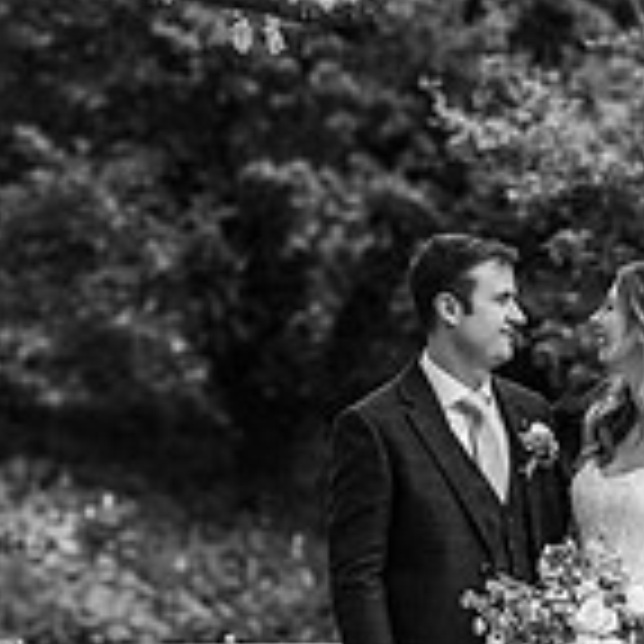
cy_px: 712
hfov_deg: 7.7
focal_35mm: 227
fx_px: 4778
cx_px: 520
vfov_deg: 7.7
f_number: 3.2
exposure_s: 1/640
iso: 100
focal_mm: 85
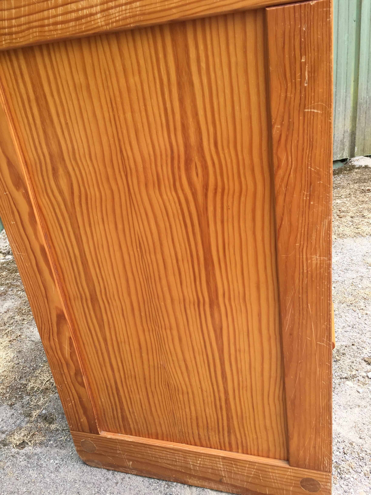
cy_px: 248
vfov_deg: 61.7
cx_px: 186
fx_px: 414
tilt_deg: -21.9
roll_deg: +6.3
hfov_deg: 48.2
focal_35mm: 29
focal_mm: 4.15
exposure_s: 1/338
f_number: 2.2
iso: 32
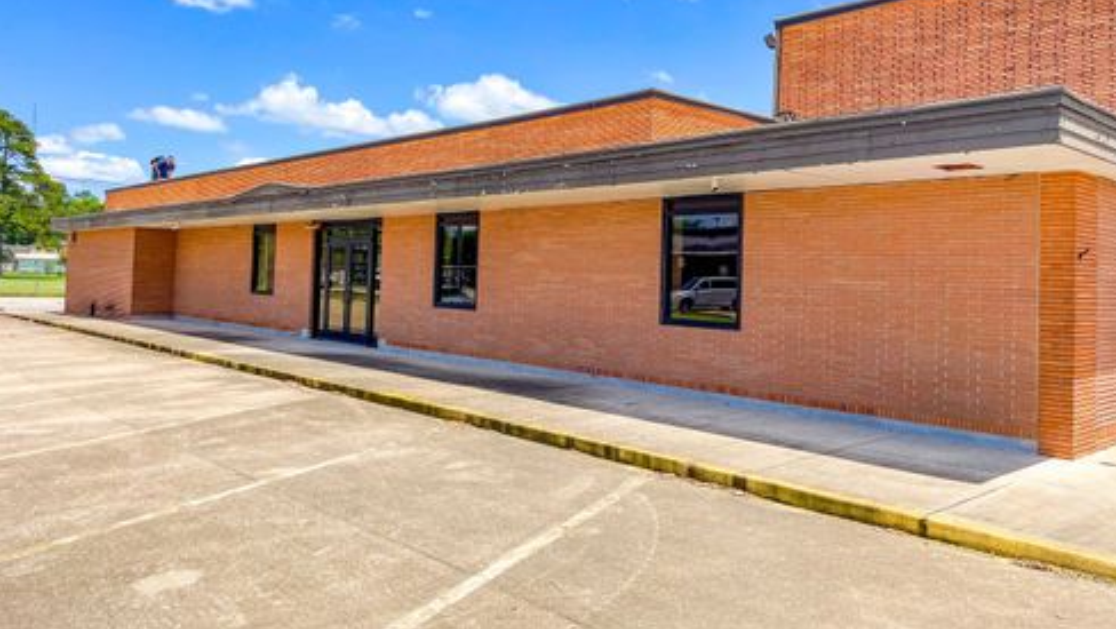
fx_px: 859
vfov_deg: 40.1
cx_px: 569
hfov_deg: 66.0
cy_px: 257
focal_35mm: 29
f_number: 1.6
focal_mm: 4.2
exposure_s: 1/3200
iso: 32
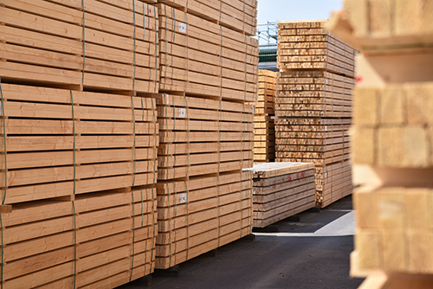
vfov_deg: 18.2
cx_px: 216
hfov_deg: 27.0
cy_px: 144
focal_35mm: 75
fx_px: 903
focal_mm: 75
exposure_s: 1/250
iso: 280
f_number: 8
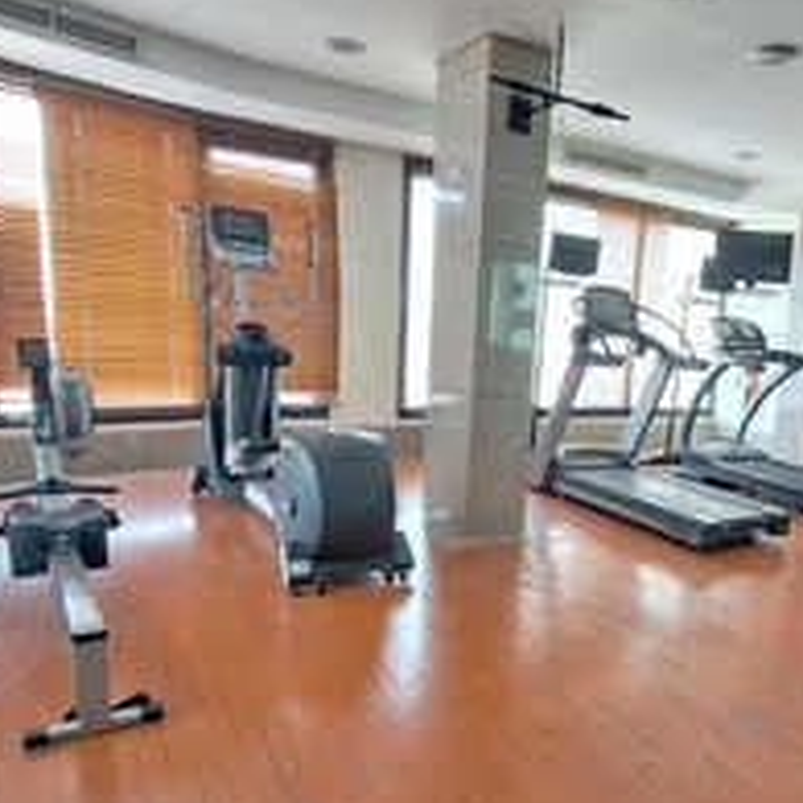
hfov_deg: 56.7
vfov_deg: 58.6
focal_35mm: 27
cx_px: 583
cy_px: 480
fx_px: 709
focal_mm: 1.74
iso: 200
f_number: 2.2
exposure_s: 1/25
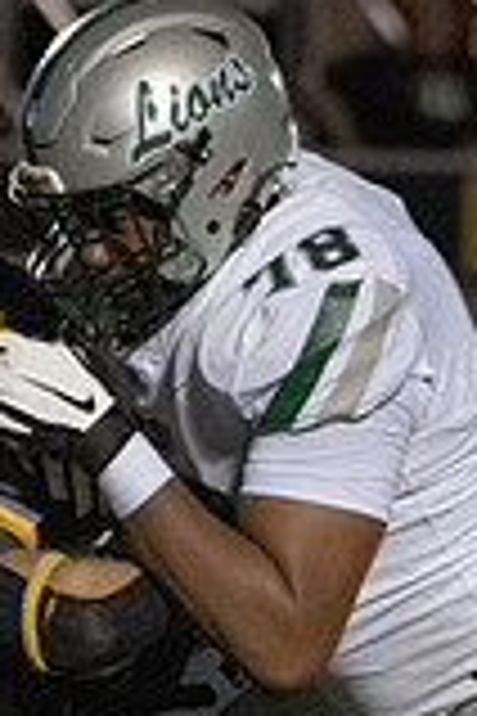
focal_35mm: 940
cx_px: 880
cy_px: 918
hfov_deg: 1.5
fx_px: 18681
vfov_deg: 2.2
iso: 12800
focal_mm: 187
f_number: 5.6
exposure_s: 1/1000
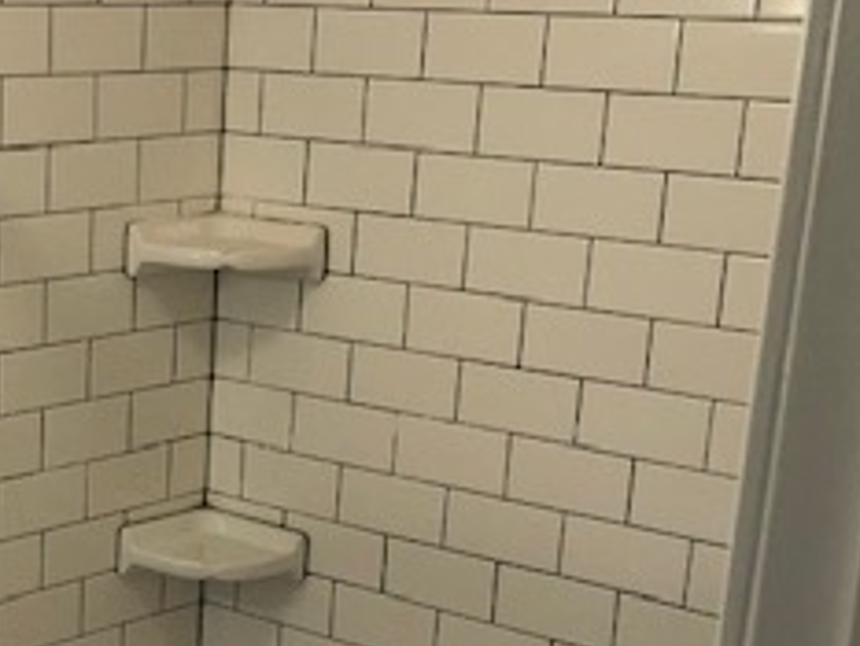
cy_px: 598
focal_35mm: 77
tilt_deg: -17.8
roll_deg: -0.9
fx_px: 1914
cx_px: 52
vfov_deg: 18.8
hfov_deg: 24.4
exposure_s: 1/40
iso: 25
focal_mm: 3.99
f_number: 1.8
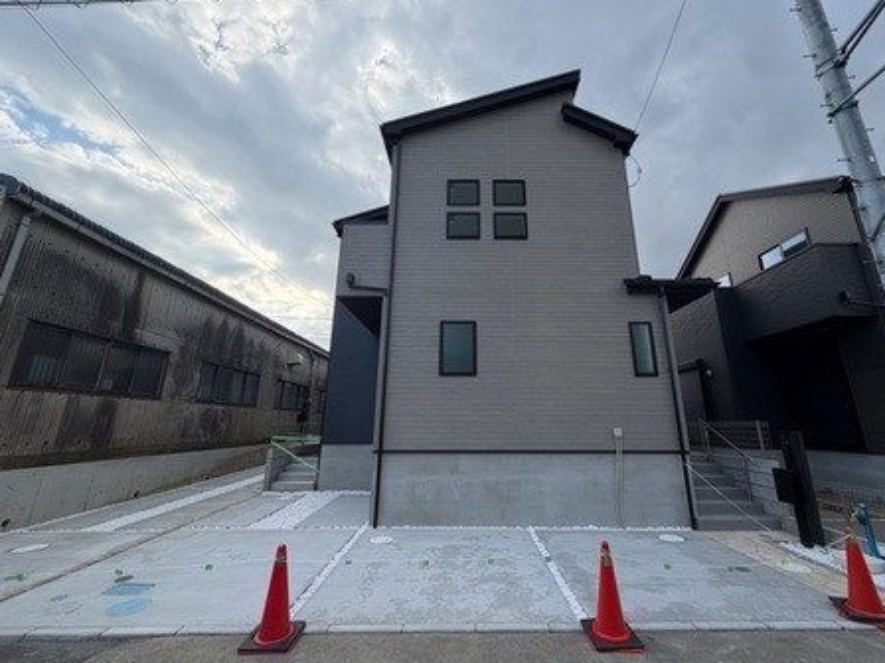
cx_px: 464
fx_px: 383
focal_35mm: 15
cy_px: 318
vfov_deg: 81.7
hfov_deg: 98.1
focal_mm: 2.22
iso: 40
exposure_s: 1/760
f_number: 2.2
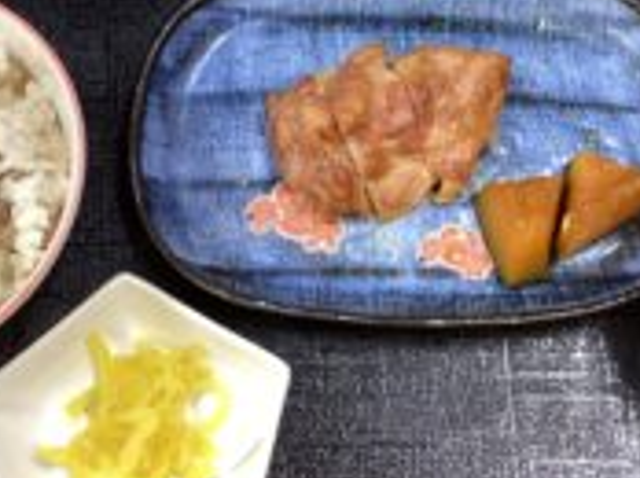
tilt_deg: -68.6
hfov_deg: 29.0
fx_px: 1237
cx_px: 366
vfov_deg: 21.6
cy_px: 101
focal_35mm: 67
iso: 200
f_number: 2.4
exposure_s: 1/50
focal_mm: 3.3
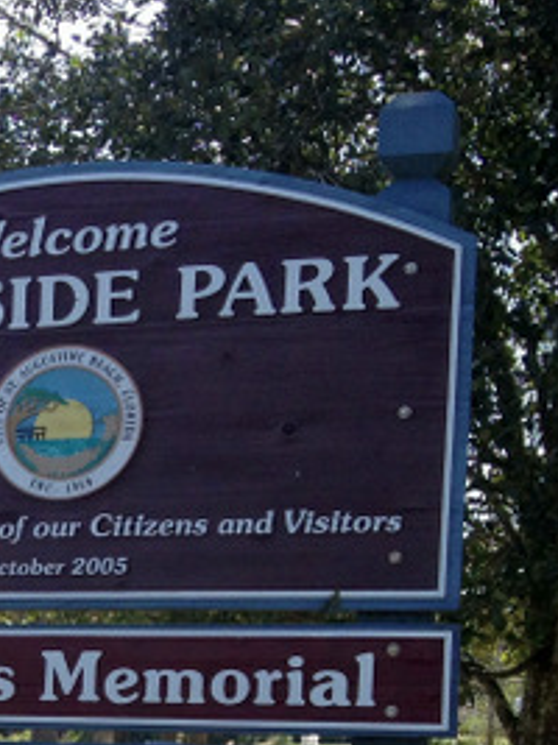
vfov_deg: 18.0
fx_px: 2259
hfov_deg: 13.1
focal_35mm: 105
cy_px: 829
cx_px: -363
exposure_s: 1/635
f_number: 2.4
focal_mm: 4.28
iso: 50
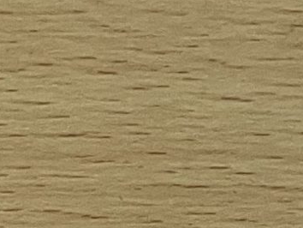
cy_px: 653
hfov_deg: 8.1
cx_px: -743
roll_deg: +0.0
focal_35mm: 188
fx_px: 1647
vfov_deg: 7.2
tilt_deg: -23.6
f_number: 1.6
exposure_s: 1/68
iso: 125
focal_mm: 4.2
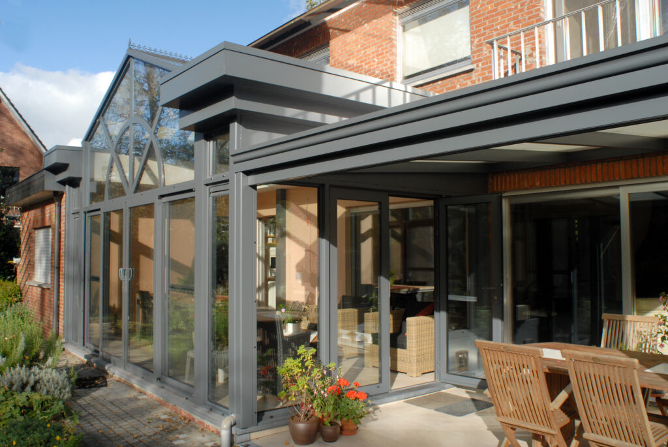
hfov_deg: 61.9
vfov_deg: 43.7
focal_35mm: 30
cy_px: 224
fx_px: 557
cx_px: 334
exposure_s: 1/50
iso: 200
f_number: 10
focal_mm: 20
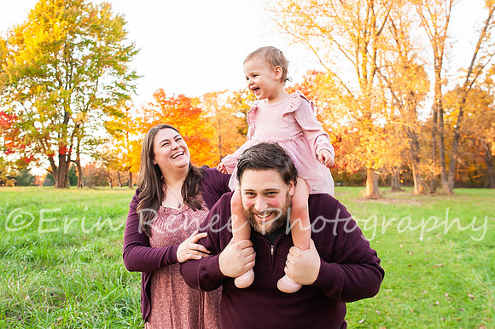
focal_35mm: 36
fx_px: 496
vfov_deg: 36.5
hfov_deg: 53.0
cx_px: 260
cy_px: 120
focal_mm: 26
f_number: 4.5
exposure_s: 1/200
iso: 640
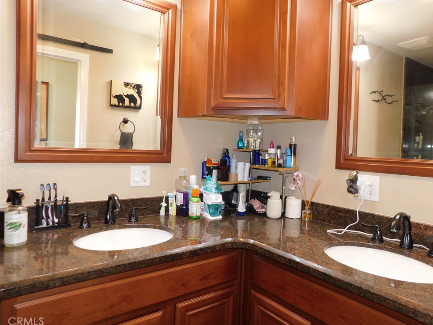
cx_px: 226
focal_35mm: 24
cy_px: 158
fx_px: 300
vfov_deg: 56.8
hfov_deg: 71.6
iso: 200
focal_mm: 4
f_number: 3
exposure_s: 1/30
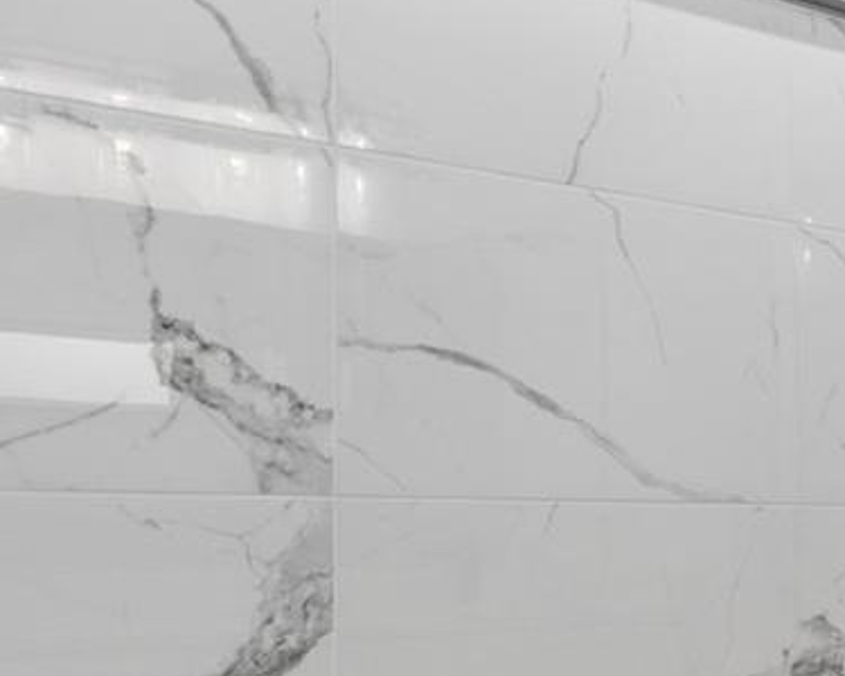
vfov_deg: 26.6
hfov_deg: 26.0
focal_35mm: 56
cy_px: 539
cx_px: 1226
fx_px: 1400
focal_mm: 14
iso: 320
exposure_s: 1/25
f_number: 7.1
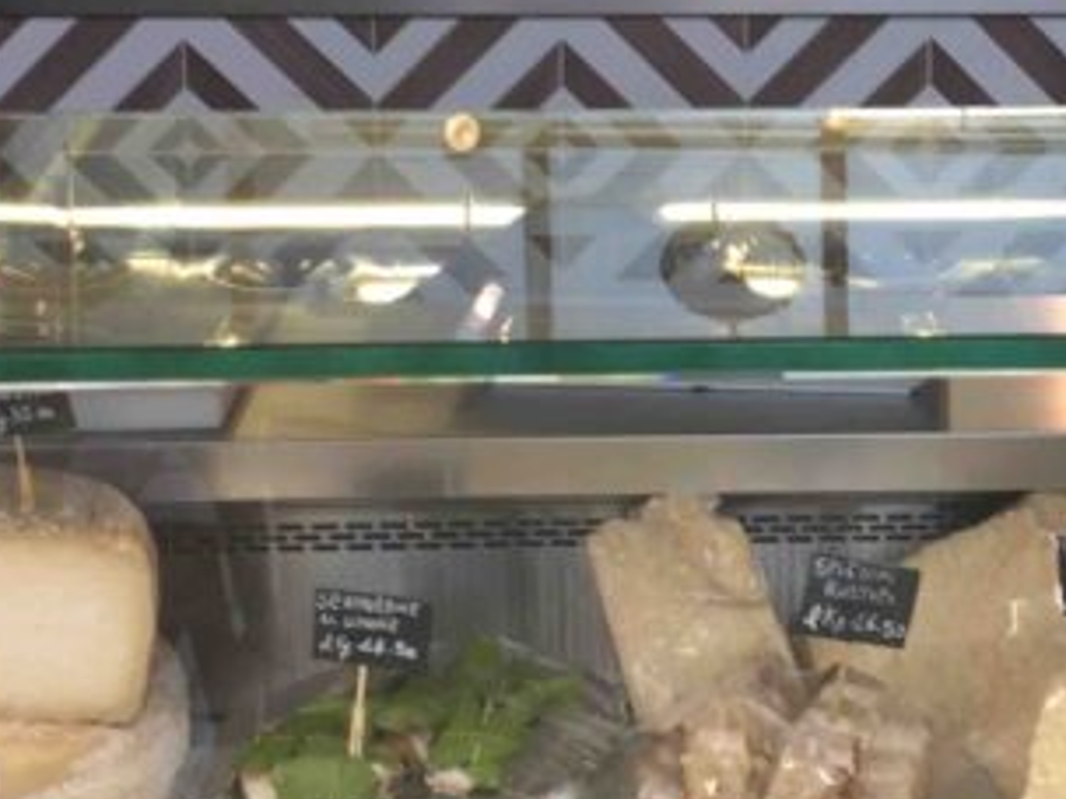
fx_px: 2494
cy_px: 4
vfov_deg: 17.8
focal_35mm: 81
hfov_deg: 23.8
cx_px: 824
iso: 50
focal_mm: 4.15
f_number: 2.2
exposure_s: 1/100
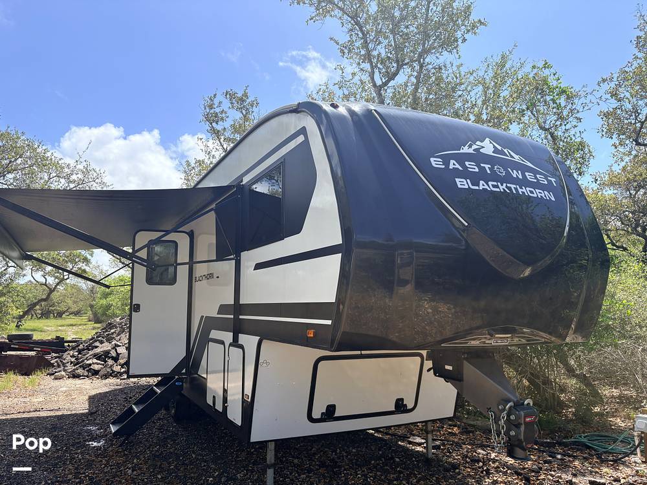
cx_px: 324
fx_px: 486
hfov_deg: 67.3
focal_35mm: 26
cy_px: 242
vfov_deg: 53.1
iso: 64
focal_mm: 5.96
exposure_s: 1/3448
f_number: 1.6
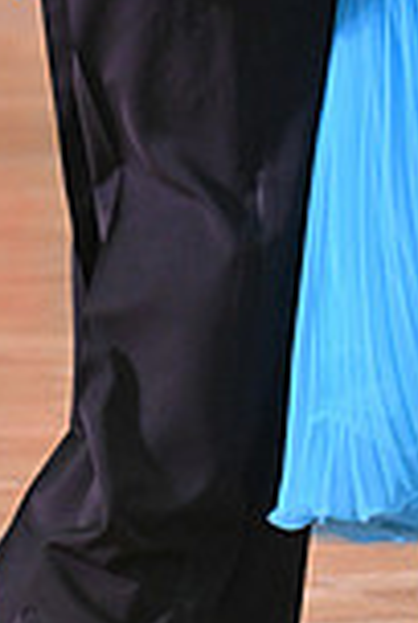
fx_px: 11546
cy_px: -209
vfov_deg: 3.1
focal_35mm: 666
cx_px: 277
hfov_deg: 2.1
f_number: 5
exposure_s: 1/400
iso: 3200
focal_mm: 175
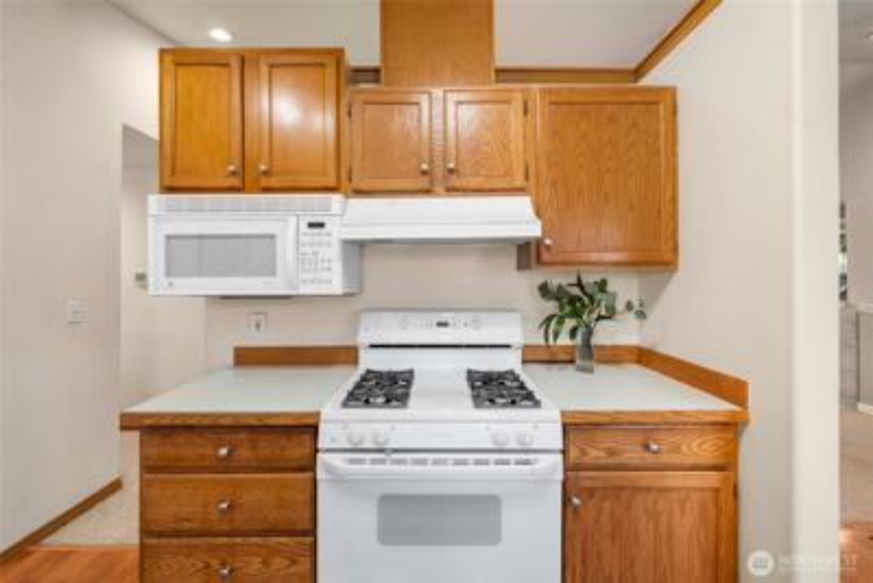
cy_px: 292
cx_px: 436
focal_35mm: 14
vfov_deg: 81.3
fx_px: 340
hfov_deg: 104.2
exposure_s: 1/30
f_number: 7.1
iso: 250
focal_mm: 14
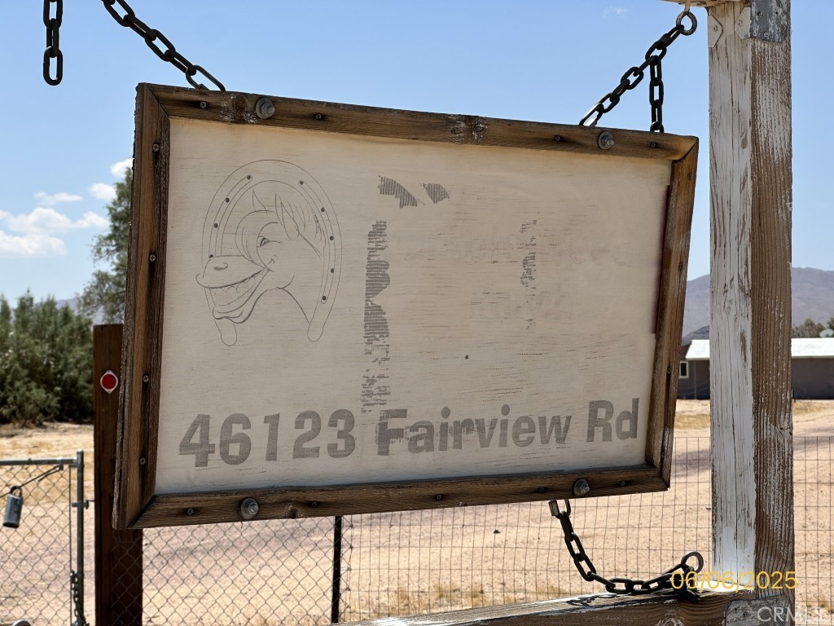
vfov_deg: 19.1
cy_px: 313
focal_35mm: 77
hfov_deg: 25.3
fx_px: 1855
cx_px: 417
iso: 32
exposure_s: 1/1155
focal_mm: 9
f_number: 2.8
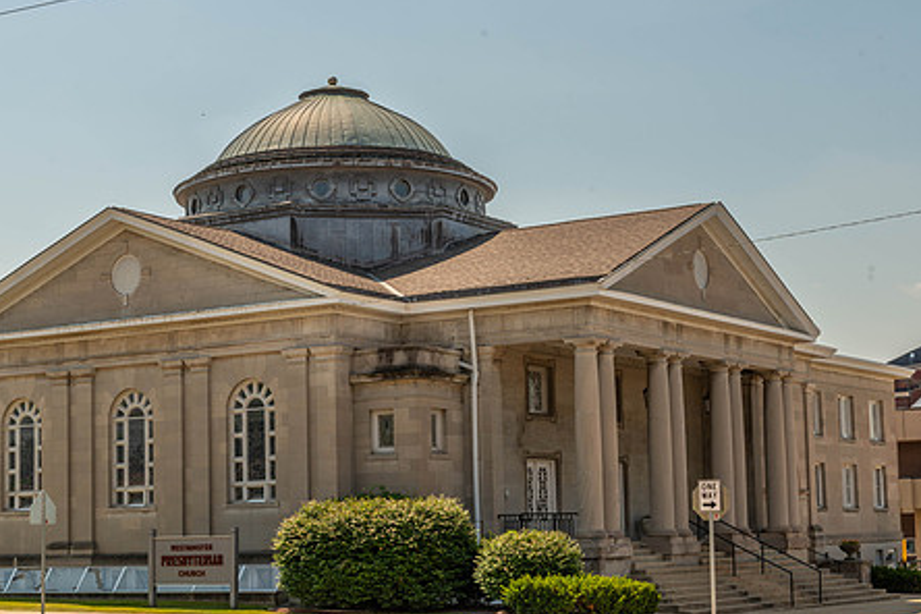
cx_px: 382
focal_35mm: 68
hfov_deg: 29.6
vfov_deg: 20.0
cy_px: 358
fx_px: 1740
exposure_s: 1/200
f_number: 11
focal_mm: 52
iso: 100
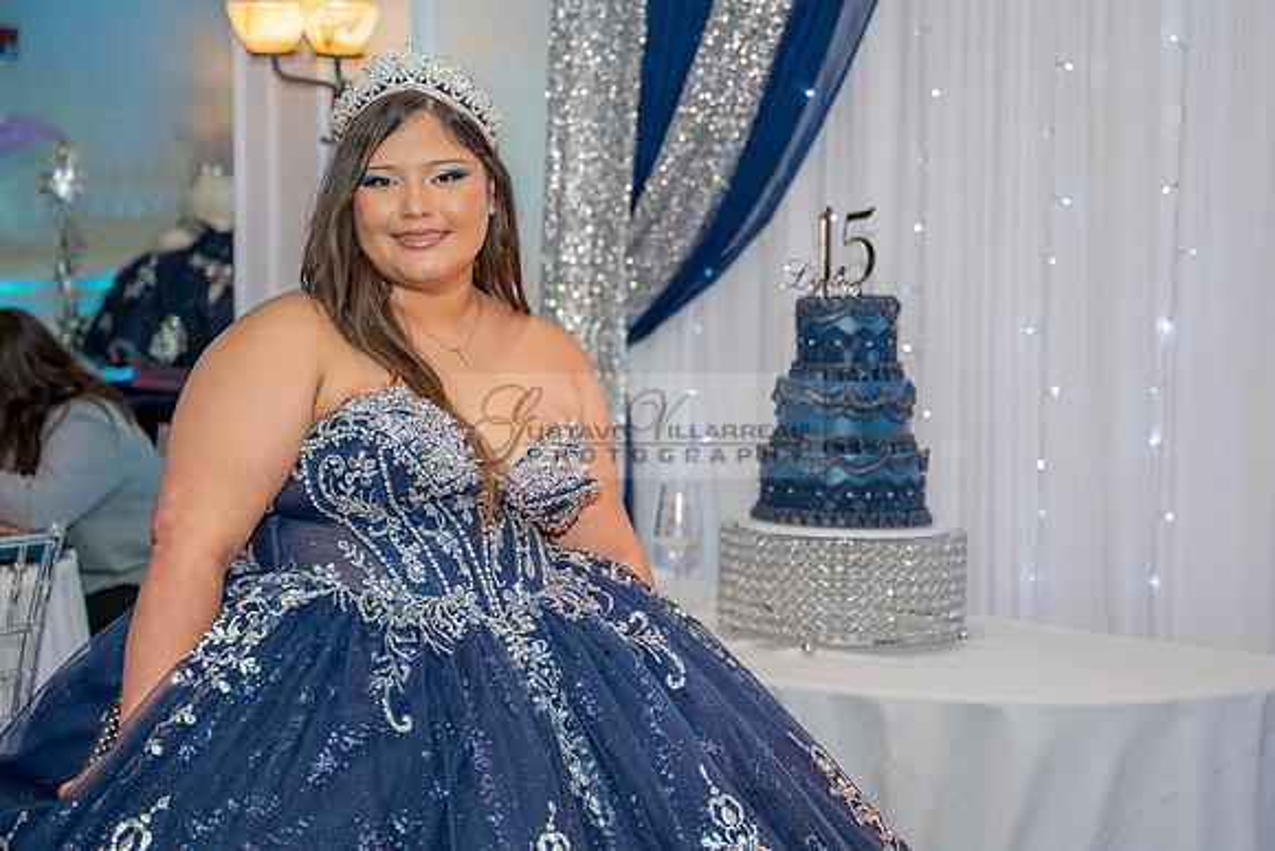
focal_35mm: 64
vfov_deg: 21.3
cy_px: 477
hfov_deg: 31.4
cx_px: 714
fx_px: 2263
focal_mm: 57
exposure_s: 1/200
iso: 1000
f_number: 2.8
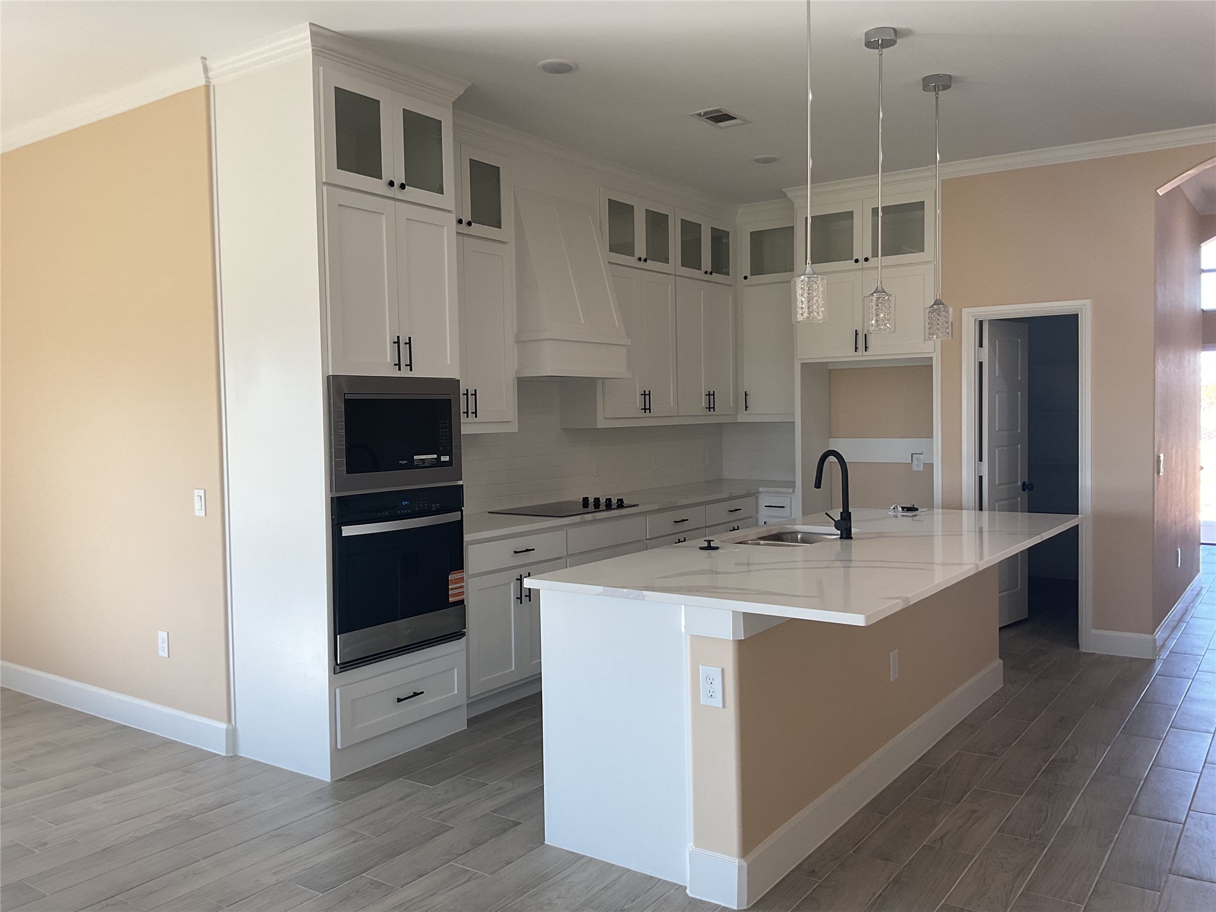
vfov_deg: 48.2
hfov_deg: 61.7
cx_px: 608
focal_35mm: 29
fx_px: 1019
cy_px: 456
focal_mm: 3
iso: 40
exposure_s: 1/120
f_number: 1.8
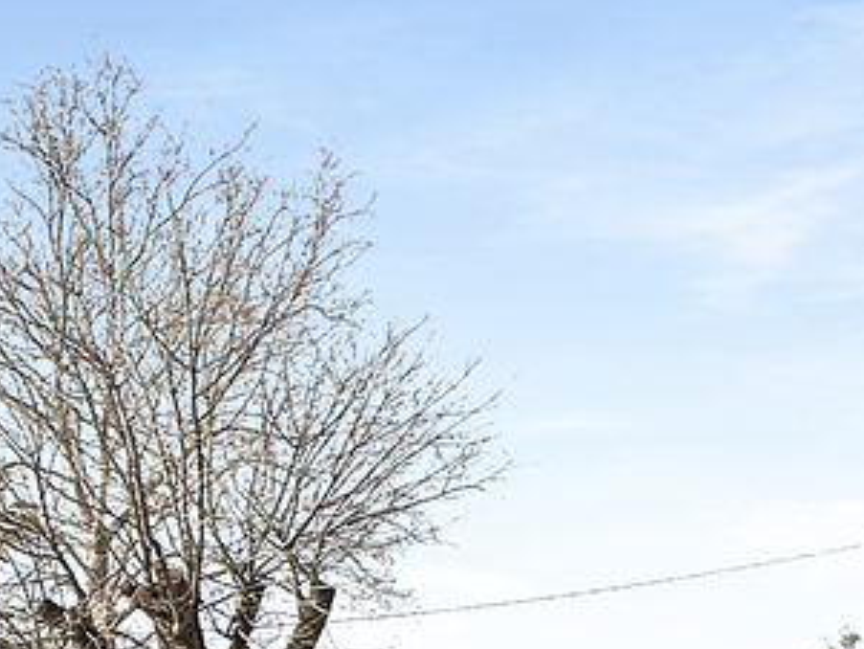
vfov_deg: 20.6
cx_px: -448
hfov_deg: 23.1
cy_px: 764
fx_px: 1673
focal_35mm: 67
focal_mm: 2.22
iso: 50
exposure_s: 1/4132
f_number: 2.2
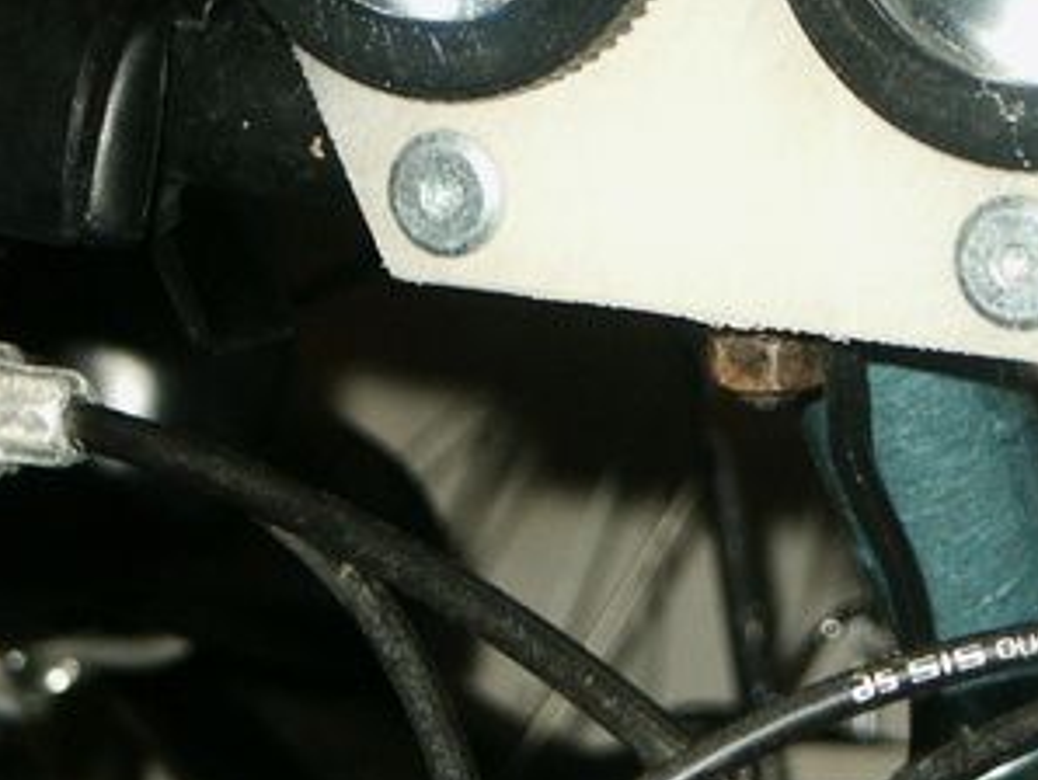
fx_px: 5762
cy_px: 21
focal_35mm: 192
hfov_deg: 10.3
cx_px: 726
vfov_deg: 7.7
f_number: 3.6
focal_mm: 15.68
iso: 200
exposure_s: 1/60
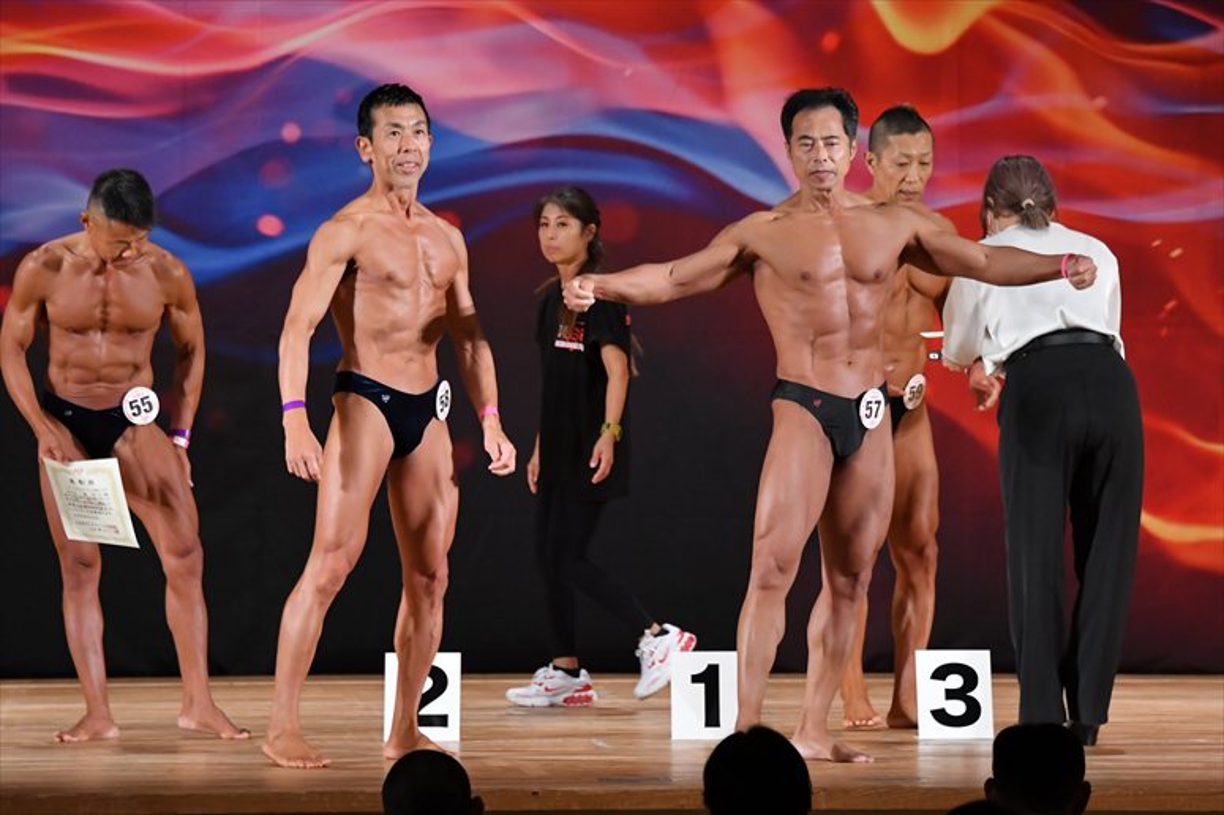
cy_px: 408
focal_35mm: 217
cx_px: 612
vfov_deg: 6.3
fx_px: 7374
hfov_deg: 9.5
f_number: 5.6
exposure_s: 1/400
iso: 3200
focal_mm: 145
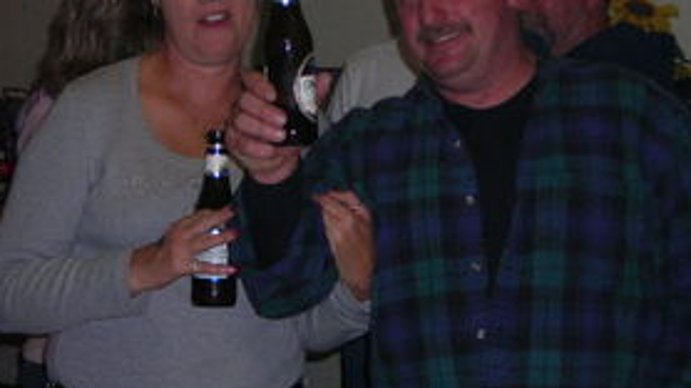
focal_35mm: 102
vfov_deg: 11.8
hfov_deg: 21.0
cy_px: 95
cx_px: 360
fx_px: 1868
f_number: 3.9
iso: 107
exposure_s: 1/60.1
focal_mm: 10.8
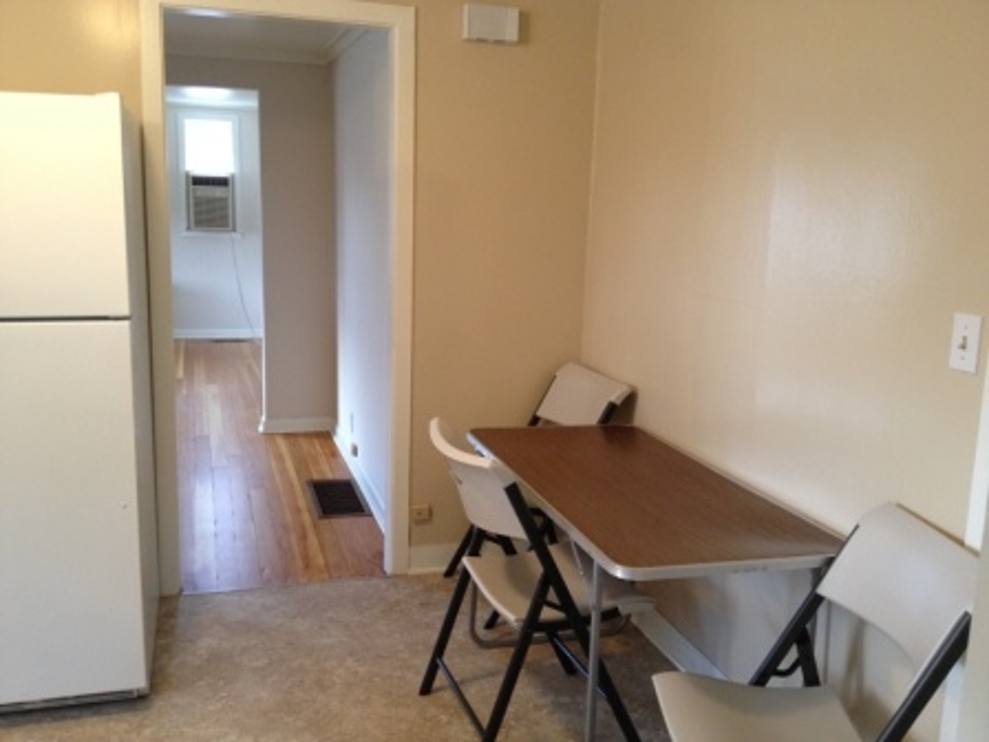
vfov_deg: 40.7
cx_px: 494
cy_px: 371
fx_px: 1000
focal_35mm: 35
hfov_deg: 52.6
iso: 125
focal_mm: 4.28
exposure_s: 1/20
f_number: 2.4
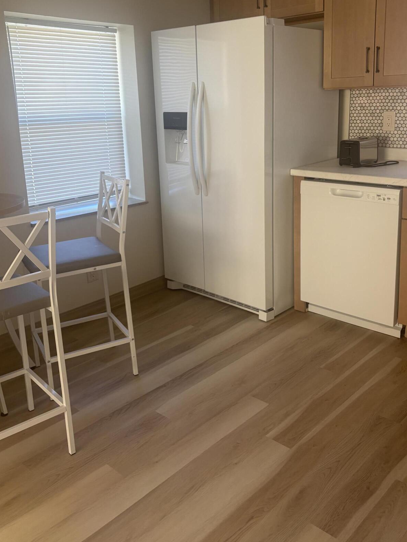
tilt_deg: -11.5
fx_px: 517
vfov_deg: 54.8
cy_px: 210
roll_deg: +1.9
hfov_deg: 42.9
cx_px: 213
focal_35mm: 33
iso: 125
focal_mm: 5.96
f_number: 1.6
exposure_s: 1/105
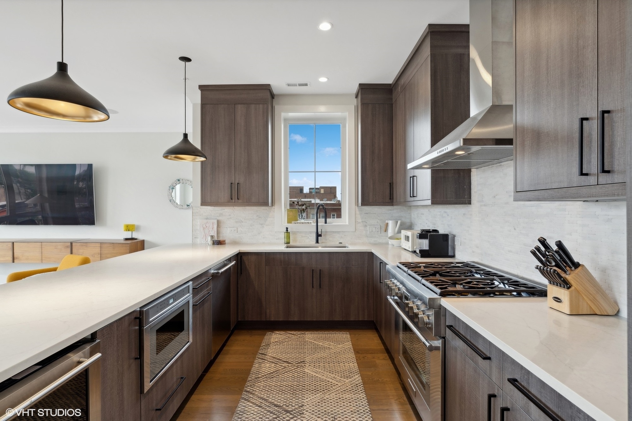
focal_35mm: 18
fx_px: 316
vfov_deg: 67.4
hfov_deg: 90.0
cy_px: 210
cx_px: 316
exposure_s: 1/13
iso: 320
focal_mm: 18
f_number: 8
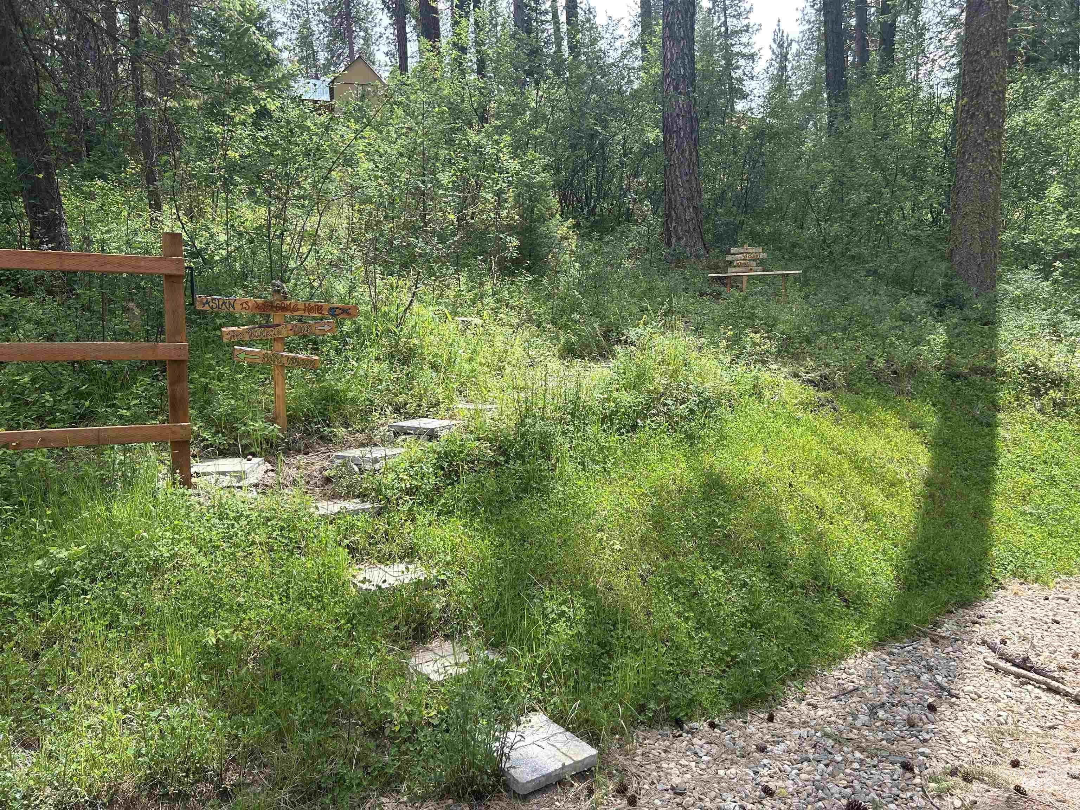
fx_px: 811
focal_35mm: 26
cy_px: 405
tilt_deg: -2.4
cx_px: 540
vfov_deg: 53.1
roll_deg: +1.1
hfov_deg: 67.3
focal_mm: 5.7
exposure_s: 1/1058
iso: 50
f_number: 1.5
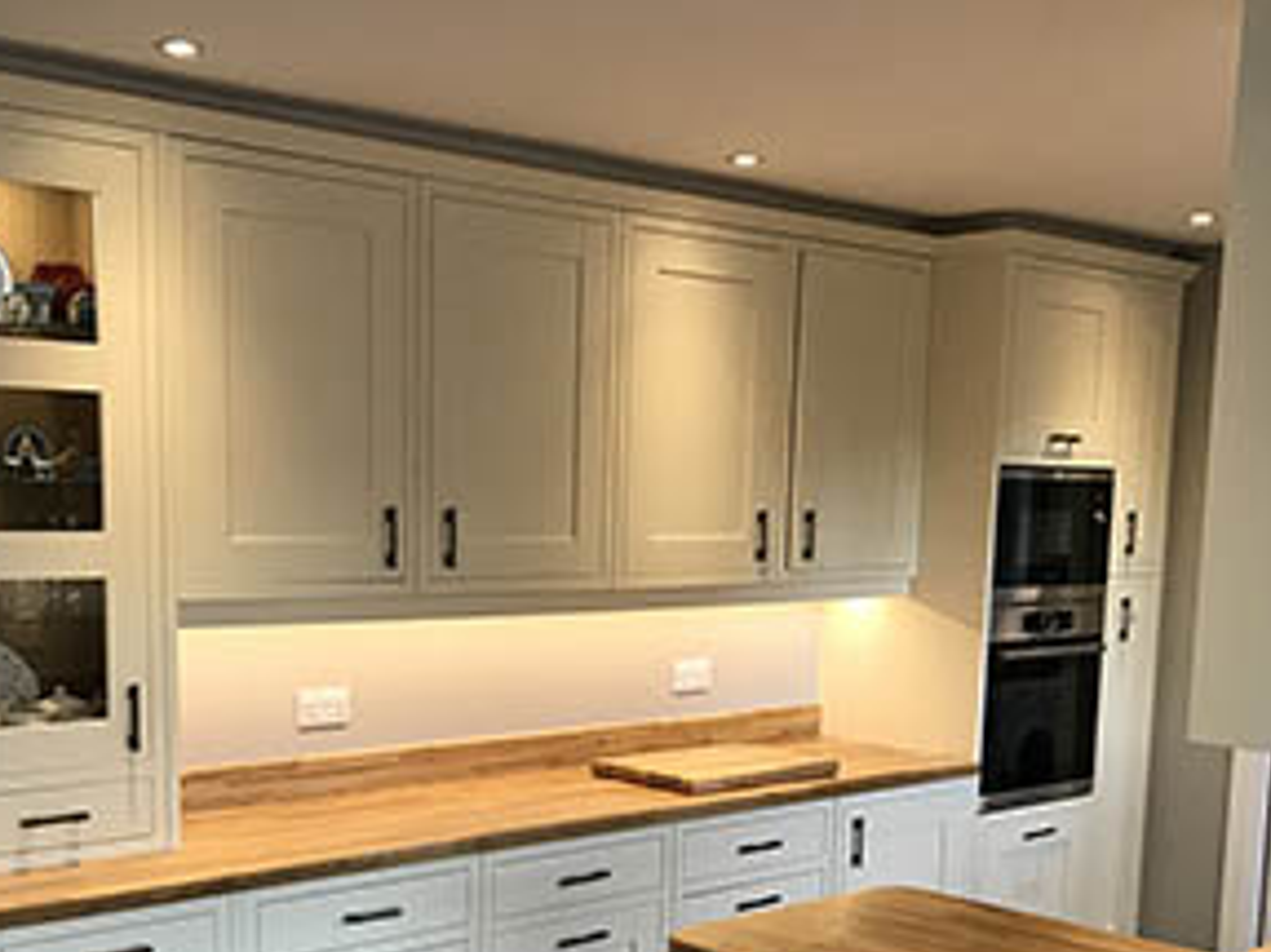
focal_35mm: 46
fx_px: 1688
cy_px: 775
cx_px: 558
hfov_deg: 41.2
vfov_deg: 30.6
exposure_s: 1/33
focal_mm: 3.99
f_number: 1.8
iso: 32
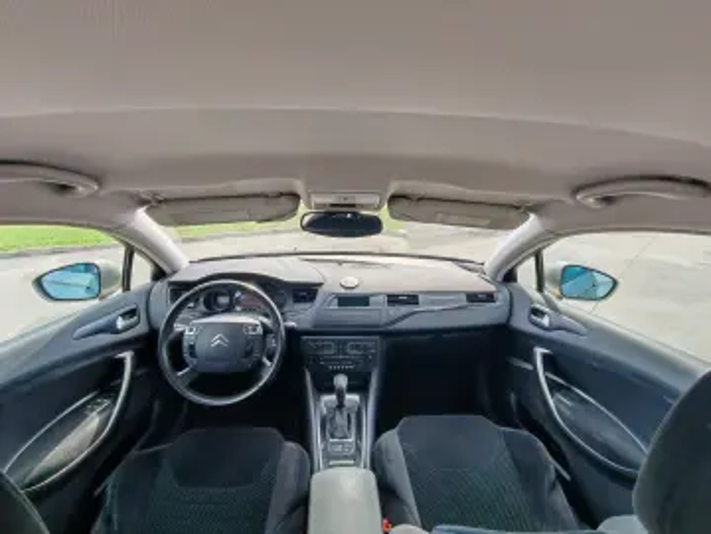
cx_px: 356
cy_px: 267
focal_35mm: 16
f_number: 2.2
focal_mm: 1.96
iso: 50
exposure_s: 1/200
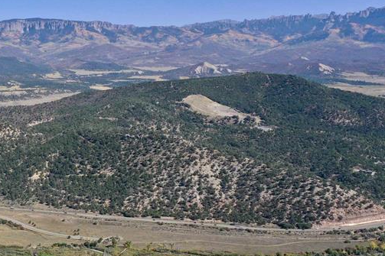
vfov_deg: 23.7
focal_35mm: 57
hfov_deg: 33.6
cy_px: 154
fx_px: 609
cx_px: 54
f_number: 6.3
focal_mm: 10.26
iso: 100
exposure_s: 1/500
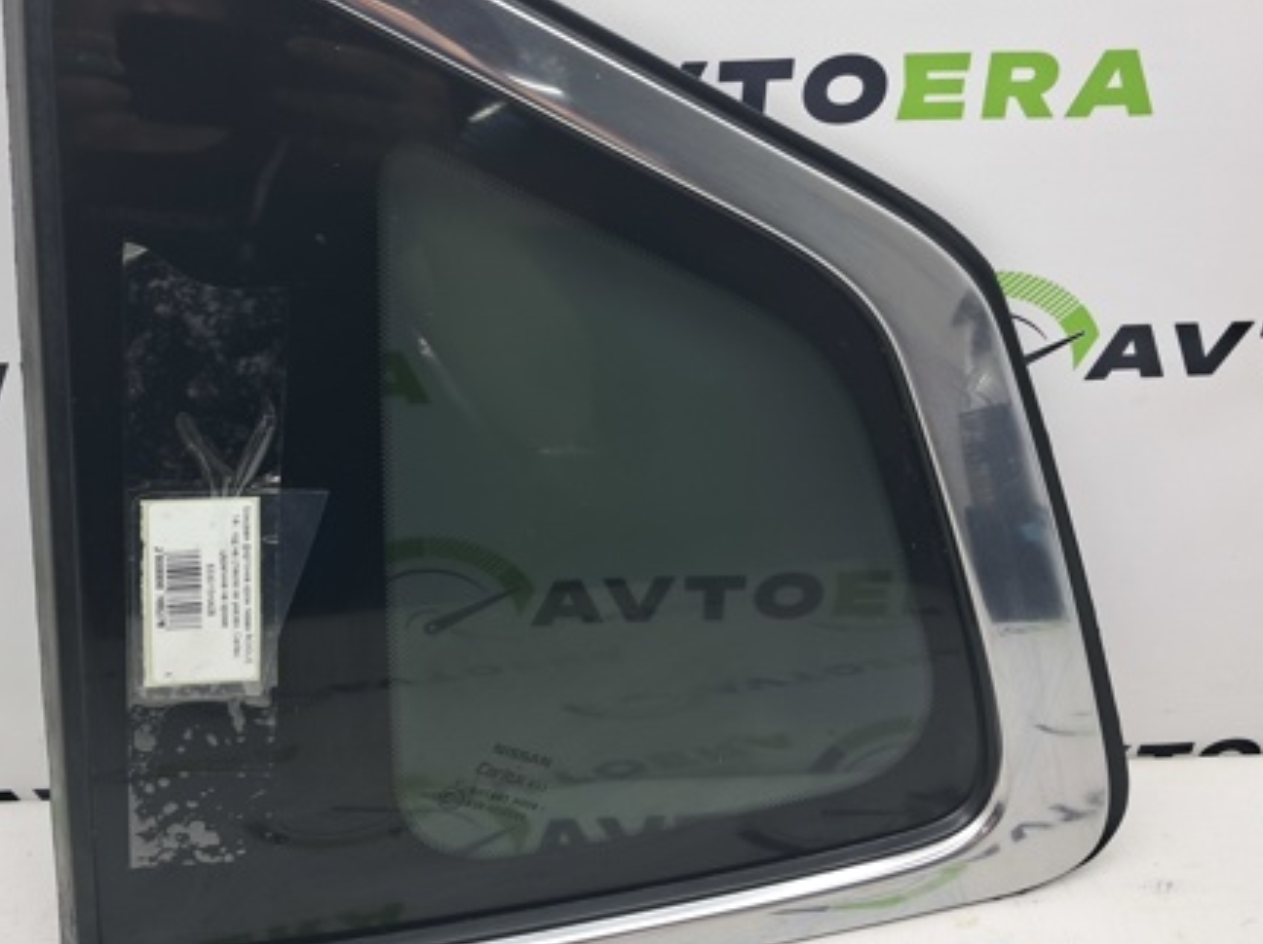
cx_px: 479
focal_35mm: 40
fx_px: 1458
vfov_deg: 35.8
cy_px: 411
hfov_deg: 46.5
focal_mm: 4
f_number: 1.8
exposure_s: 1/50
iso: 50
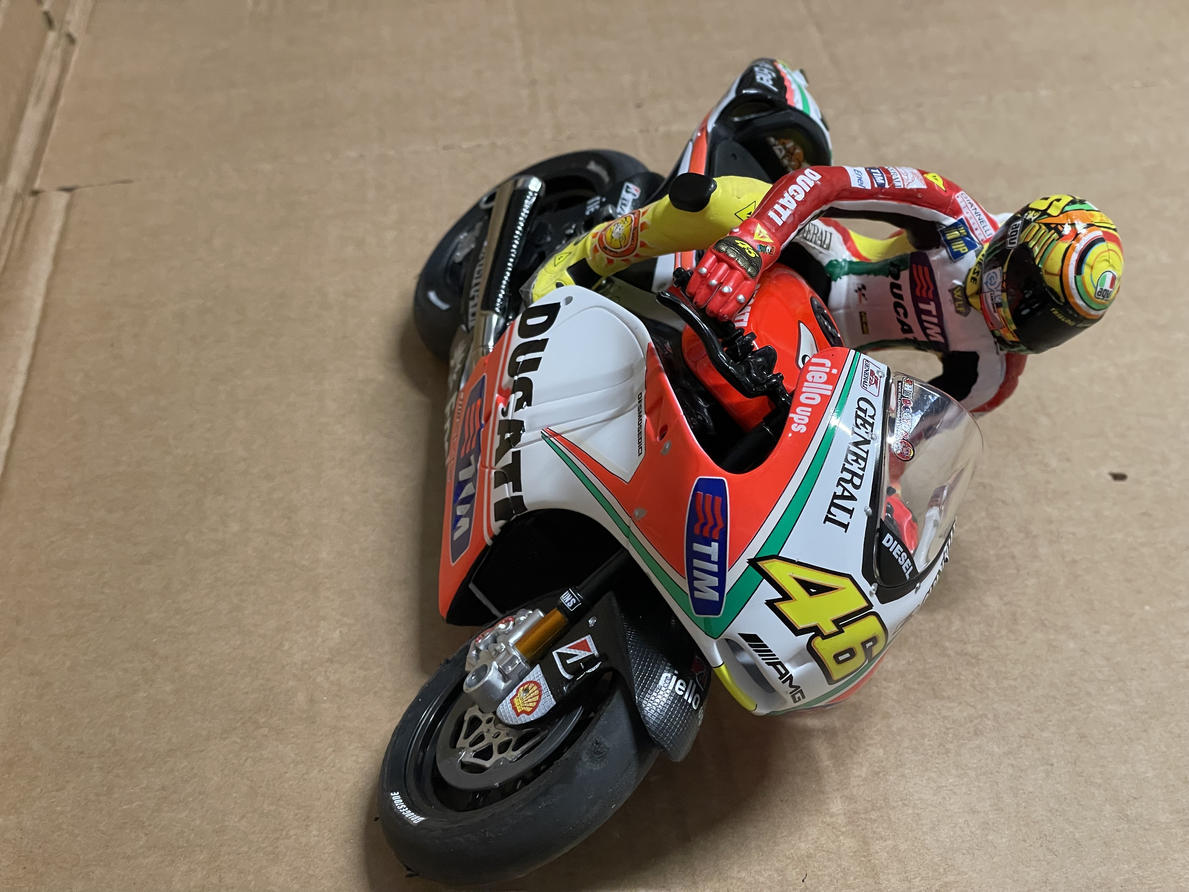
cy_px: 446
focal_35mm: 52
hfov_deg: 36.8
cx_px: 594
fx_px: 1786
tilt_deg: -38.0
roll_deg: +3.2
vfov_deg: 28.0
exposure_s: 1/50
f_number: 2
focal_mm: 6
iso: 320
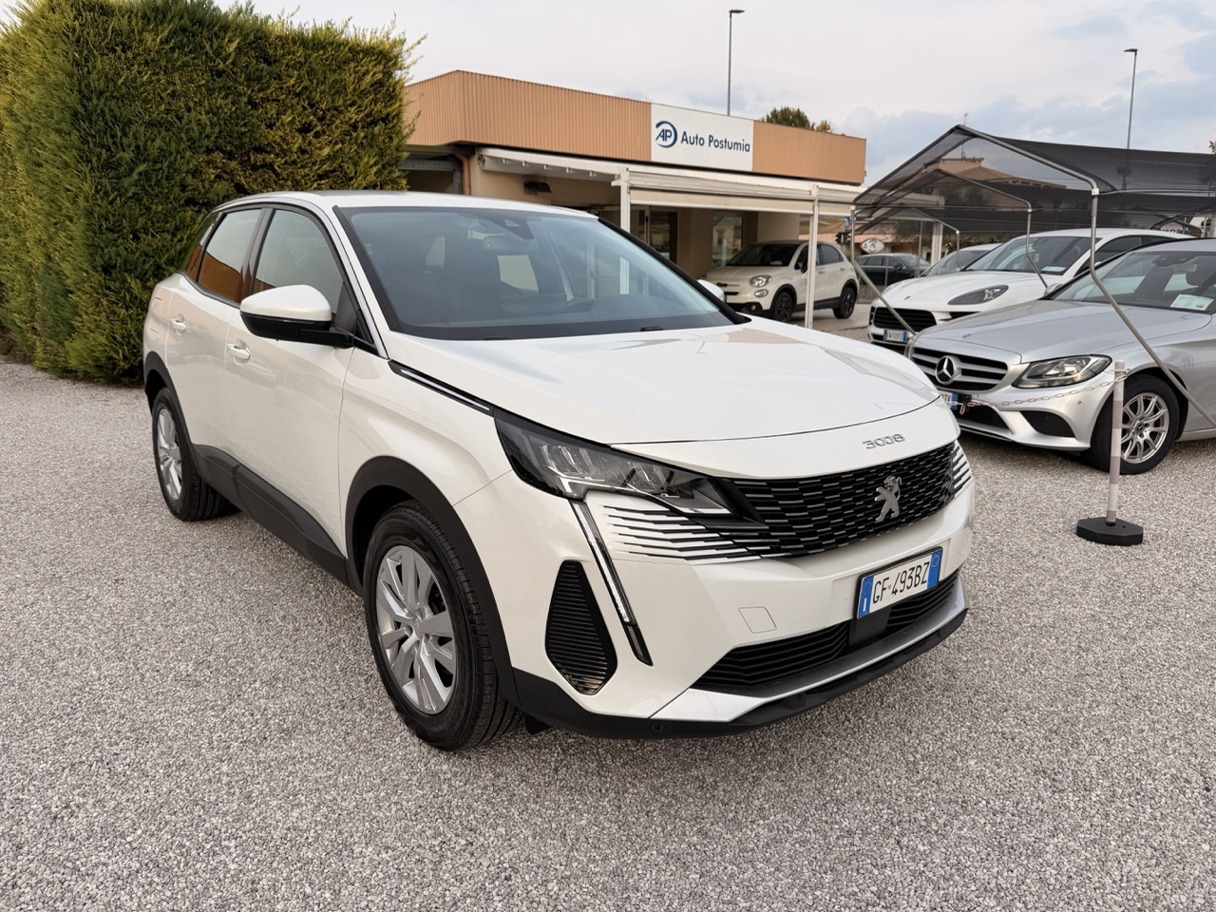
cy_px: 456
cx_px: 608
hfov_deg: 71.6
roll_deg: +0.3
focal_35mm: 24
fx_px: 843
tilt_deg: -13.4
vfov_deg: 56.8
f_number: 1.78
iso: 80
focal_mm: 6.76
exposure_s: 1/1855
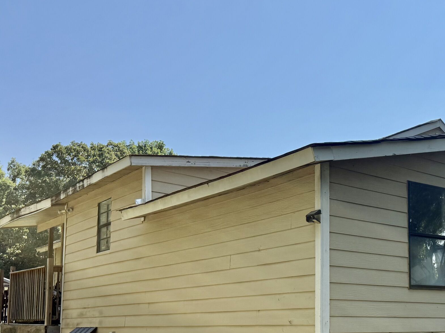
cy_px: 282
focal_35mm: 47
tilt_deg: +4.5
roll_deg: +0.3
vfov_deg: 29.9
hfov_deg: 38.9
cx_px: 354
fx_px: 604
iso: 100
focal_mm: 6.76
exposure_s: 1/3584
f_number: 1.78
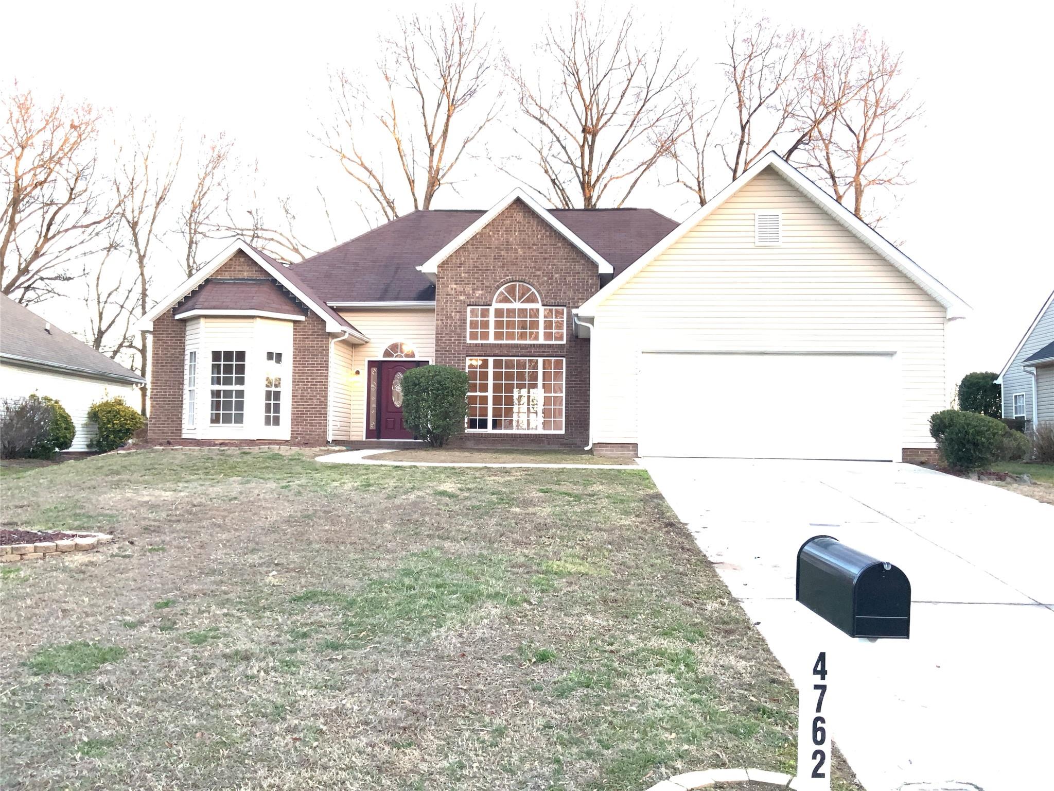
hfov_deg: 61.7
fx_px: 883
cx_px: 527
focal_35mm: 29
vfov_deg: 48.2
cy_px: 396
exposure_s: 1/122
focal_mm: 3
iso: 64
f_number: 1.8
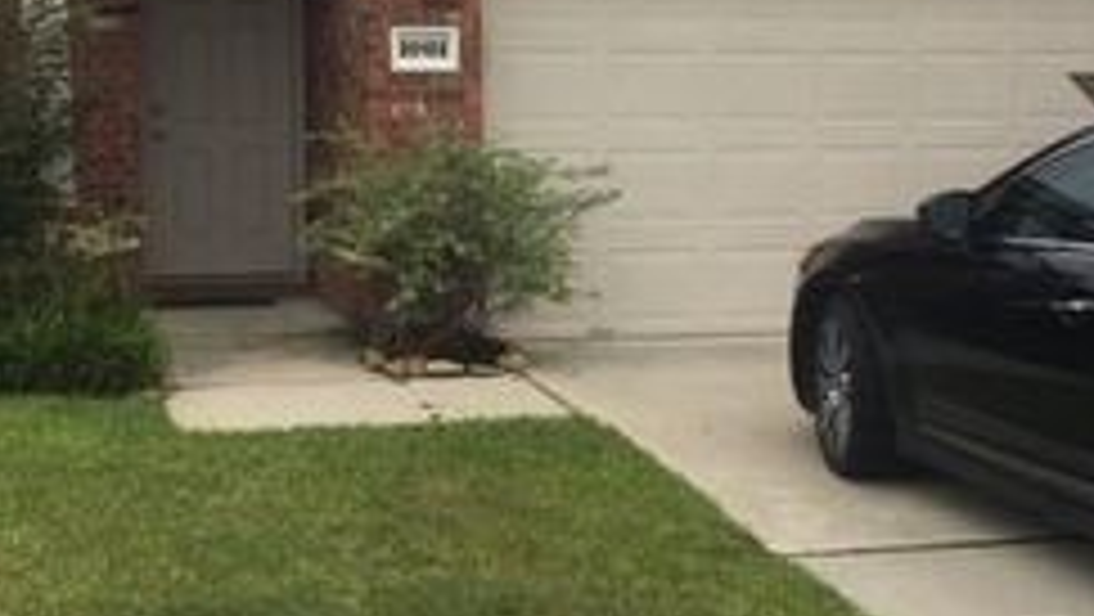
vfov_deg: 18.4
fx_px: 1887
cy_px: 128
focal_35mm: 65
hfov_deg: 32.3
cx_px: 473
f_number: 2.2
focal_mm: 4.15
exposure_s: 1/1099
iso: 25
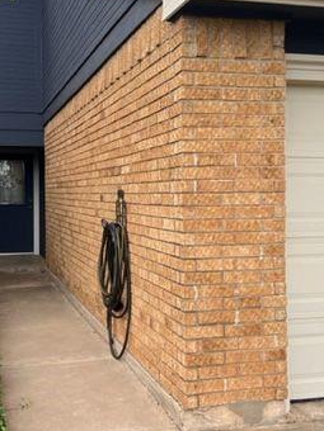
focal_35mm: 49
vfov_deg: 38.9
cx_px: 122
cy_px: 190
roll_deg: -0.1
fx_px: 612
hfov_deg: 29.6
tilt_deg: +0.2
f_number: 1.5
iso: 50
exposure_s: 1/748
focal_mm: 5.7
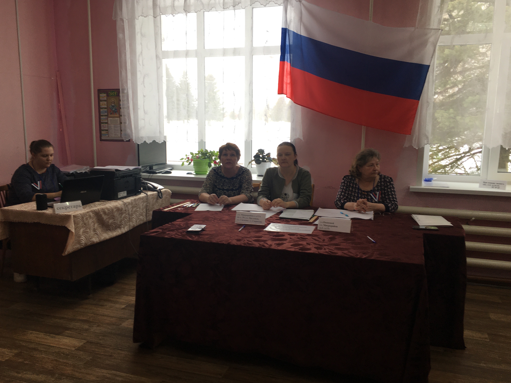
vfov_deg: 46.8
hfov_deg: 60.0
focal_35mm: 30
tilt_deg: -7.2
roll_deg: +0.1
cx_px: 253
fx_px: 443
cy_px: 185
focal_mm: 4.15
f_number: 2.2
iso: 25
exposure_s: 1/105
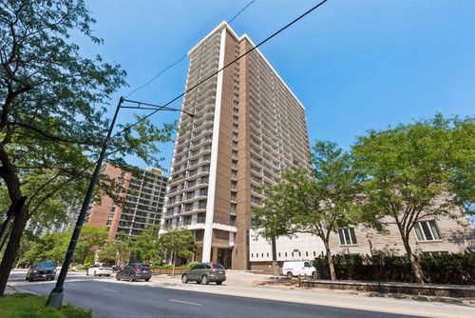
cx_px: 238
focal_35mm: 15
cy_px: 159
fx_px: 198
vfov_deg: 77.4
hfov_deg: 100.4
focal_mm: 15
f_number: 11
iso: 400
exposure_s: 1/800
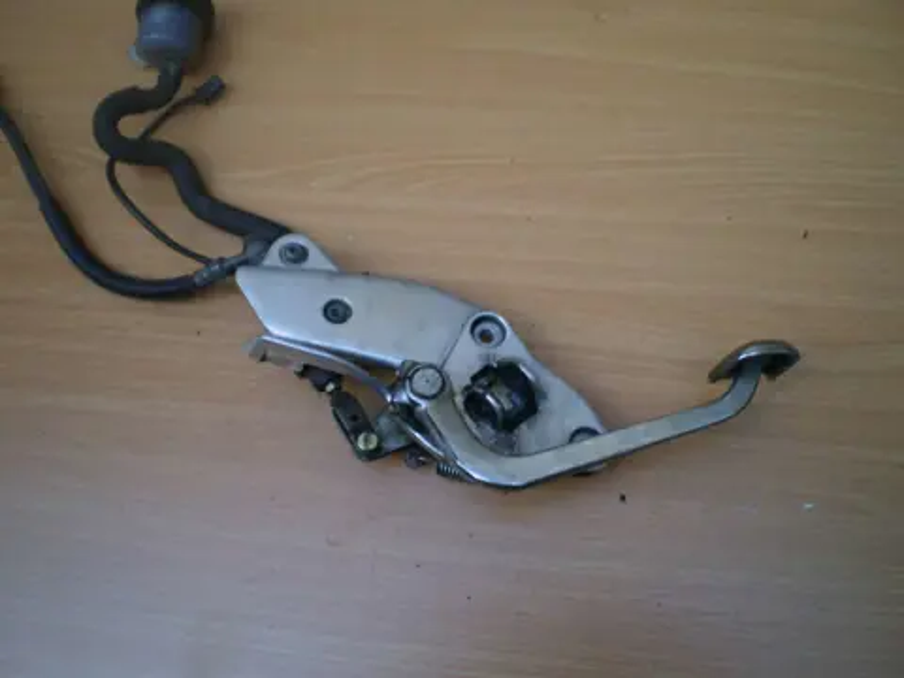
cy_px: 339
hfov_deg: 51.4
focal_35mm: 36
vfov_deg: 39.7
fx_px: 940
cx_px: 452
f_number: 3.1
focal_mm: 6.3
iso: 64
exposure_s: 1/100
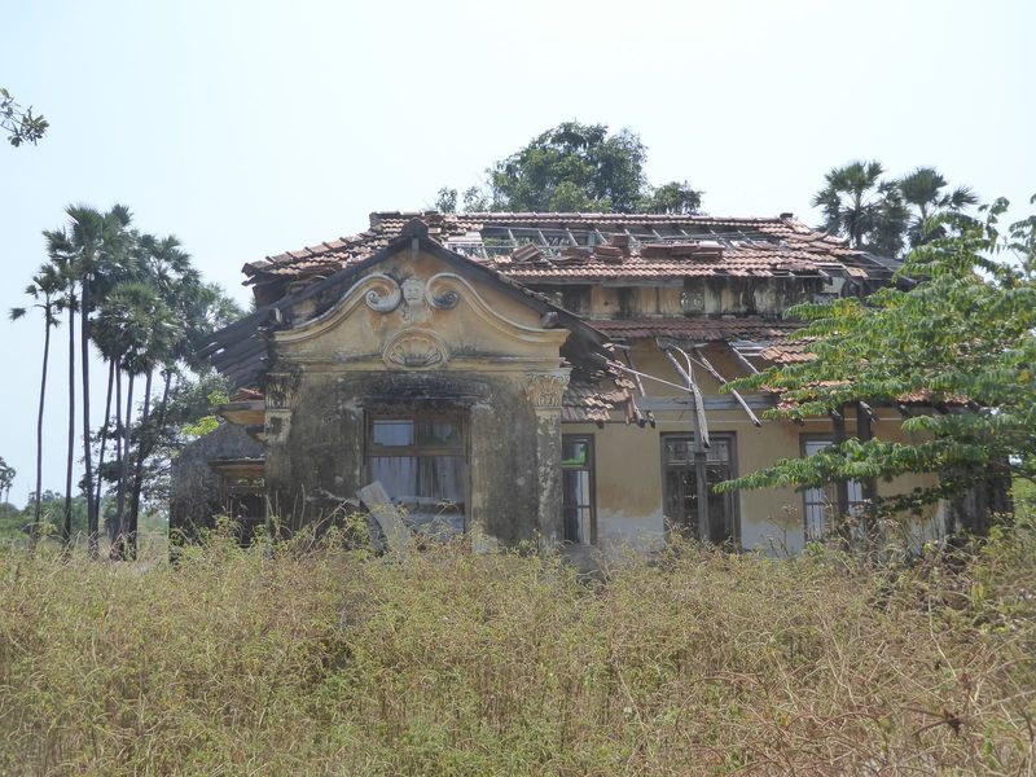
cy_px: 388
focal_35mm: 36
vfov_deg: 39.7
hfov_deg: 51.4
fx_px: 1077
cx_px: 518
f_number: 3.7
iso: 160
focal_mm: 6.3
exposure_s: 1/800
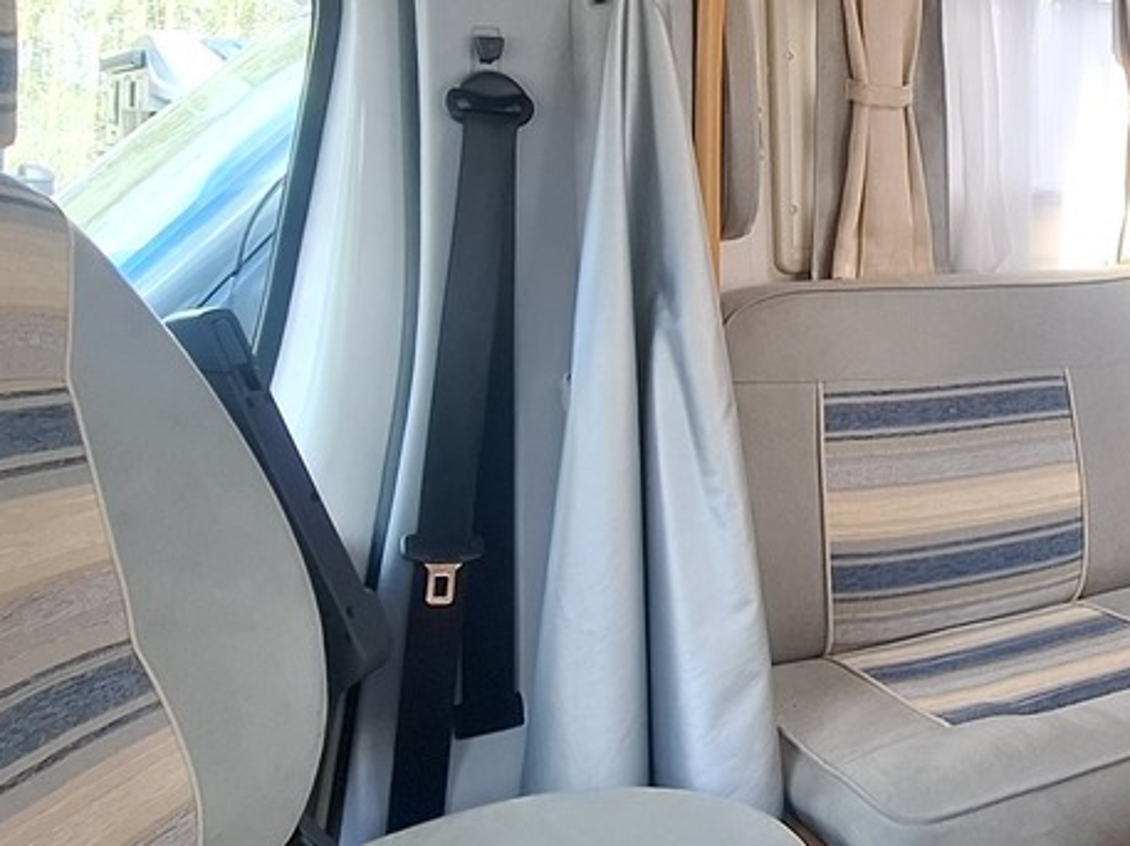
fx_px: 1337
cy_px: 223
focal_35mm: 41
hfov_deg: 38.2
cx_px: 1236
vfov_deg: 34.4
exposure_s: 1/50
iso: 40
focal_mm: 1.74
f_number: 2.2
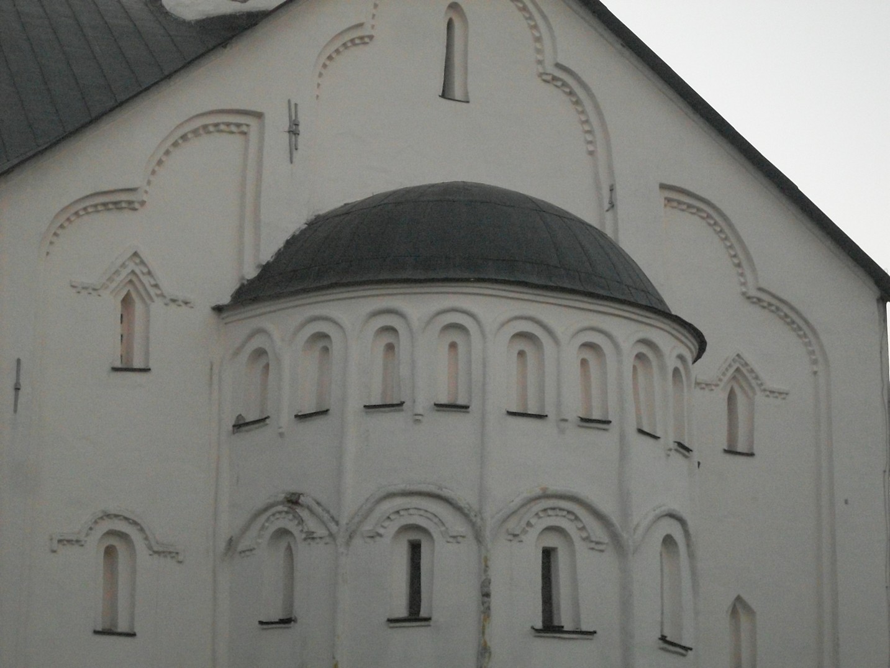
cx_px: 445
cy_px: 334
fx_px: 2648
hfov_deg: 19.1
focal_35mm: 103
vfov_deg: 14.4
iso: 400
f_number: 4.8
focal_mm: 17.1
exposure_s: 1/125
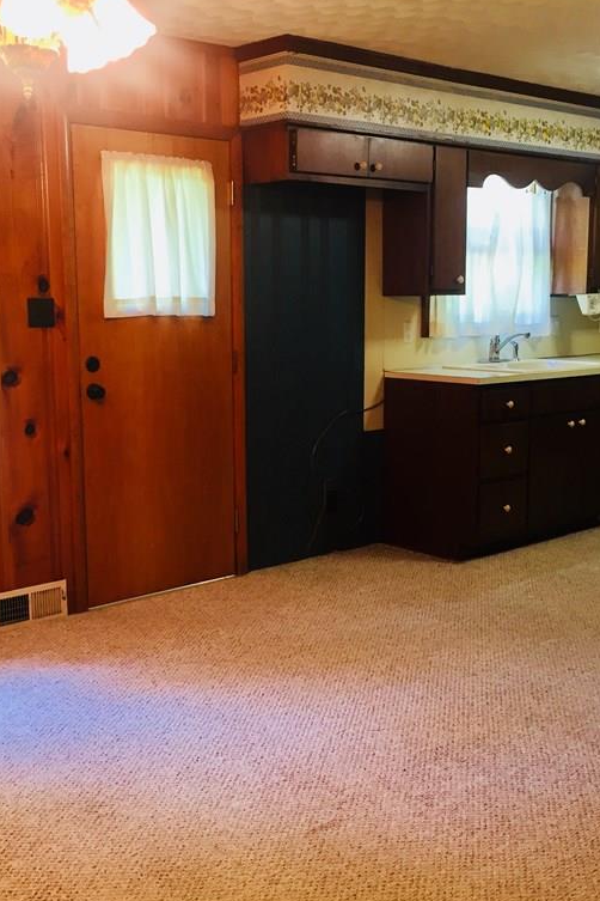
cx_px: 280
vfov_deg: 47.4
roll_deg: -0.4
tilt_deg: -7.9
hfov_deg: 32.6
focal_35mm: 41
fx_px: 1025
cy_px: 448
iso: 80
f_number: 2.2
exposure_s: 1/30
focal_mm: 4.15
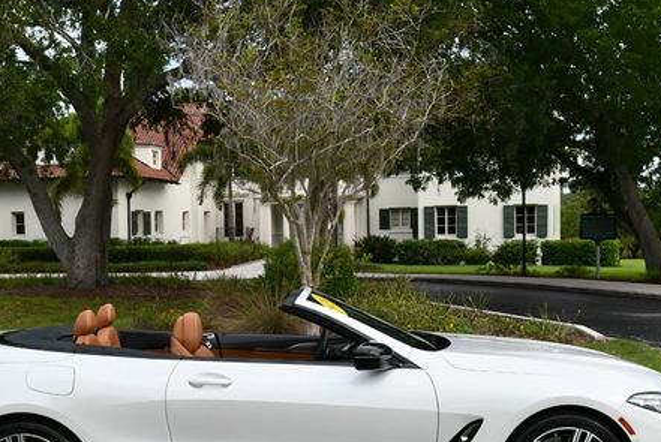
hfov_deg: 34.4
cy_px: 312
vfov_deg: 23.3
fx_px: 1066
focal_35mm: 58
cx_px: 286
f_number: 8
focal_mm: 20
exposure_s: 1/250
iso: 160
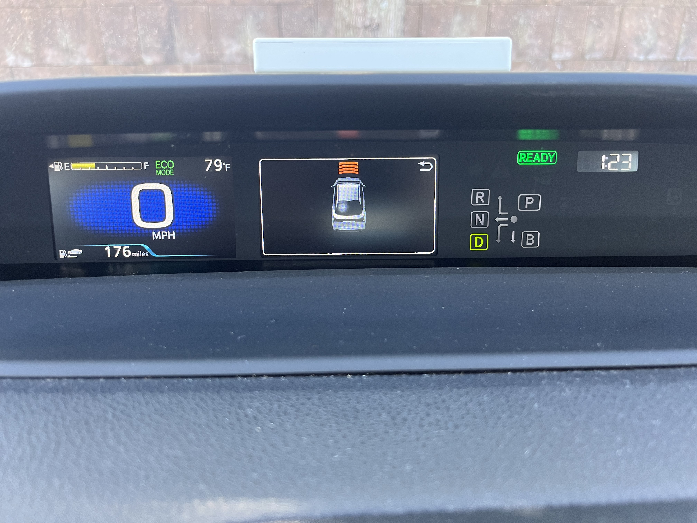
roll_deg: +0.3
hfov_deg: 67.3
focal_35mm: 26
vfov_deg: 53.1
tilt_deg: -21.1
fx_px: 524
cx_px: 348
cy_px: 262
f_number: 1.6
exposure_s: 1/60
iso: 160
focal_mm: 5.1
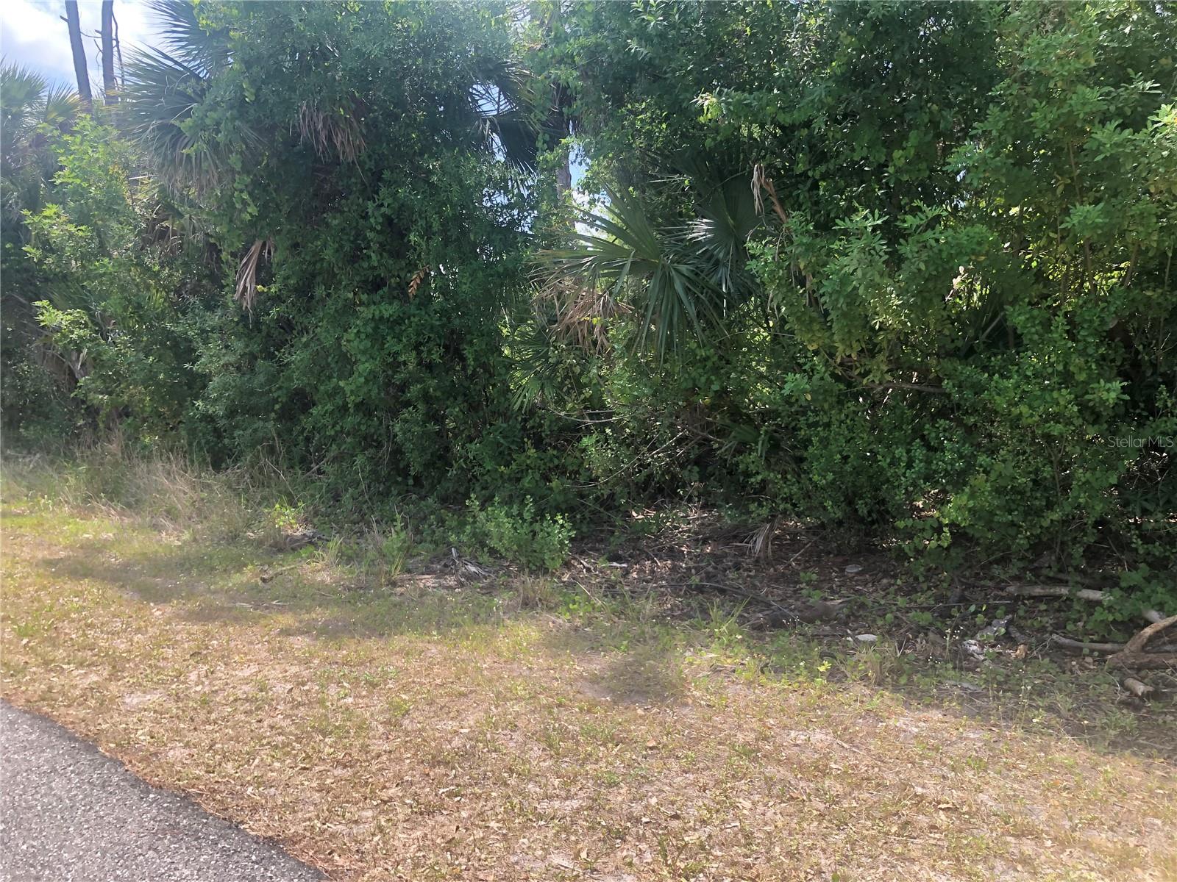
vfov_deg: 49.7
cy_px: 441
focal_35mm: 28
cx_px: 588
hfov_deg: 63.4
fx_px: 952
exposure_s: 1/415
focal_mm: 3.99
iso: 20
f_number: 1.8
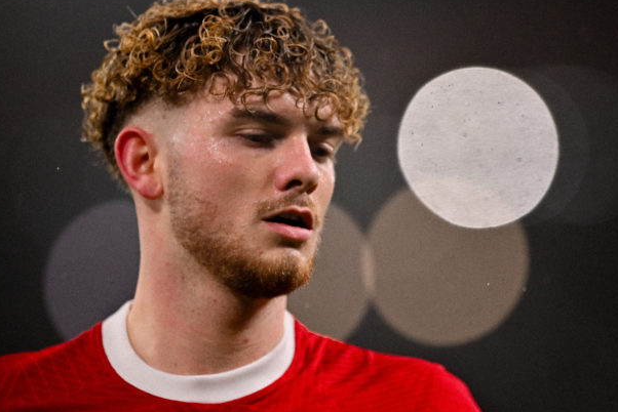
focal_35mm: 498
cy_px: 243
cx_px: 357
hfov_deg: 4.1
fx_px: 8553
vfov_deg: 2.8
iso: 2000
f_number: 2.8
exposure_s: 1/3200
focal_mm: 400
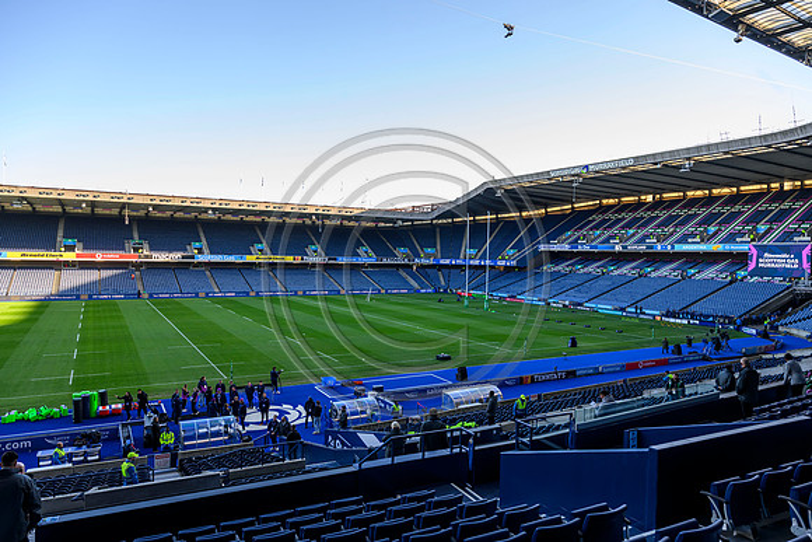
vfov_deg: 53.2
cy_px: 271
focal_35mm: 24
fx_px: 541
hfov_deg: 73.7
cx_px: 406
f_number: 6.3
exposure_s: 1/250
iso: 500
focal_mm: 24
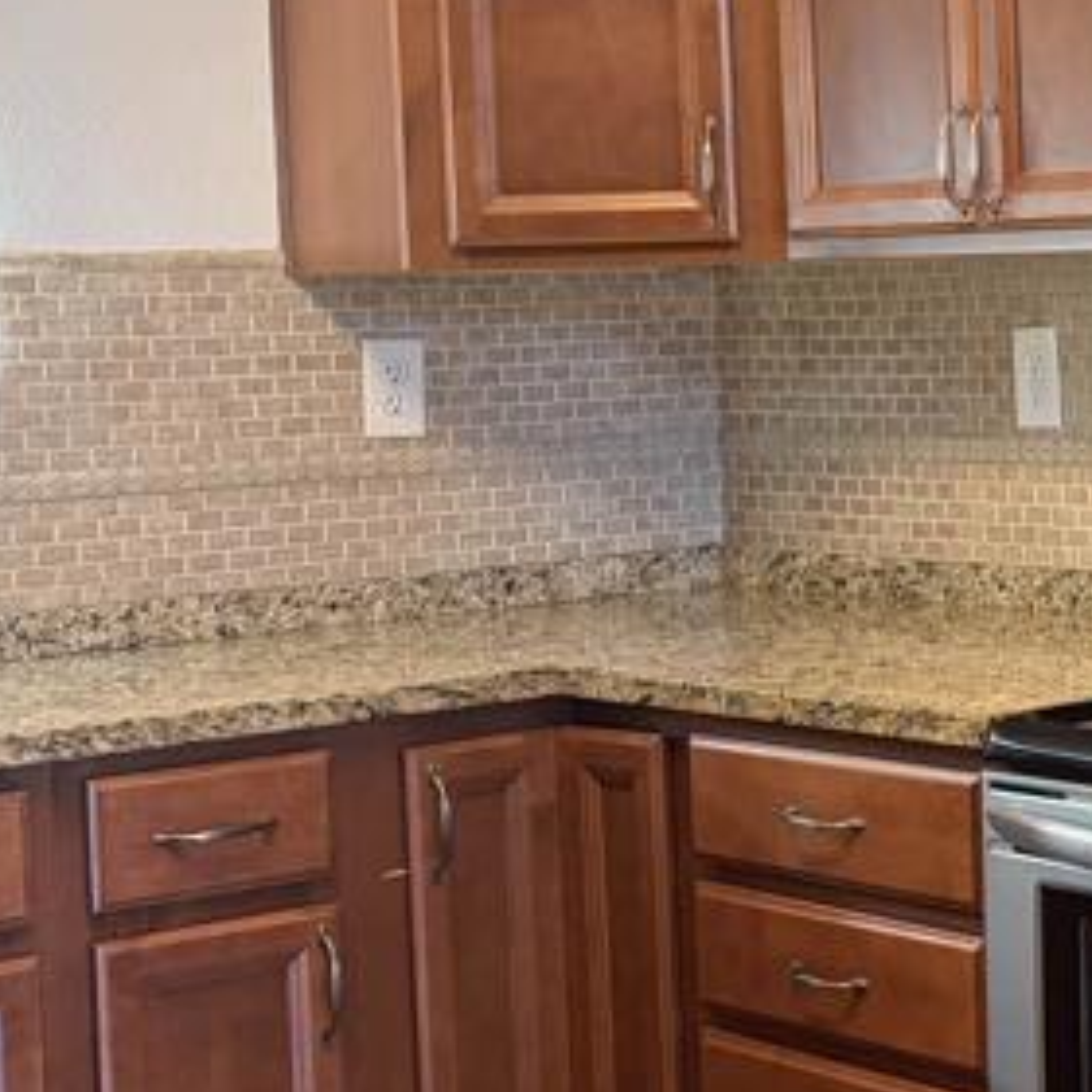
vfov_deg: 20.6
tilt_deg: -1.7
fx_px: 2998
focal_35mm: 84
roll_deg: +2.1
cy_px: 386
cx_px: 1334
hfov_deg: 19.4
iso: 160
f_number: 1.6
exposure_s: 1/60
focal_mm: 5.96
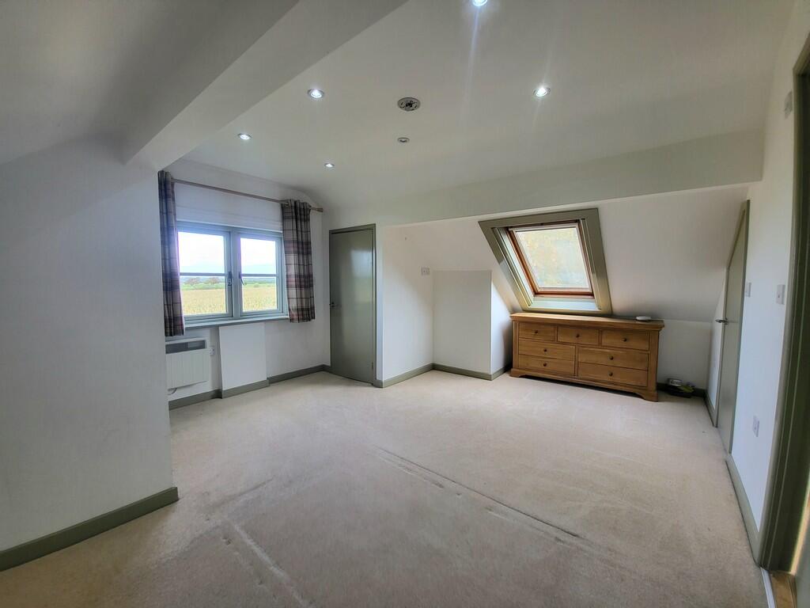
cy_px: 304
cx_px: 405
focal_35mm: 13
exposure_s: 1/50
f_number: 2.2
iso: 50
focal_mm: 1.74
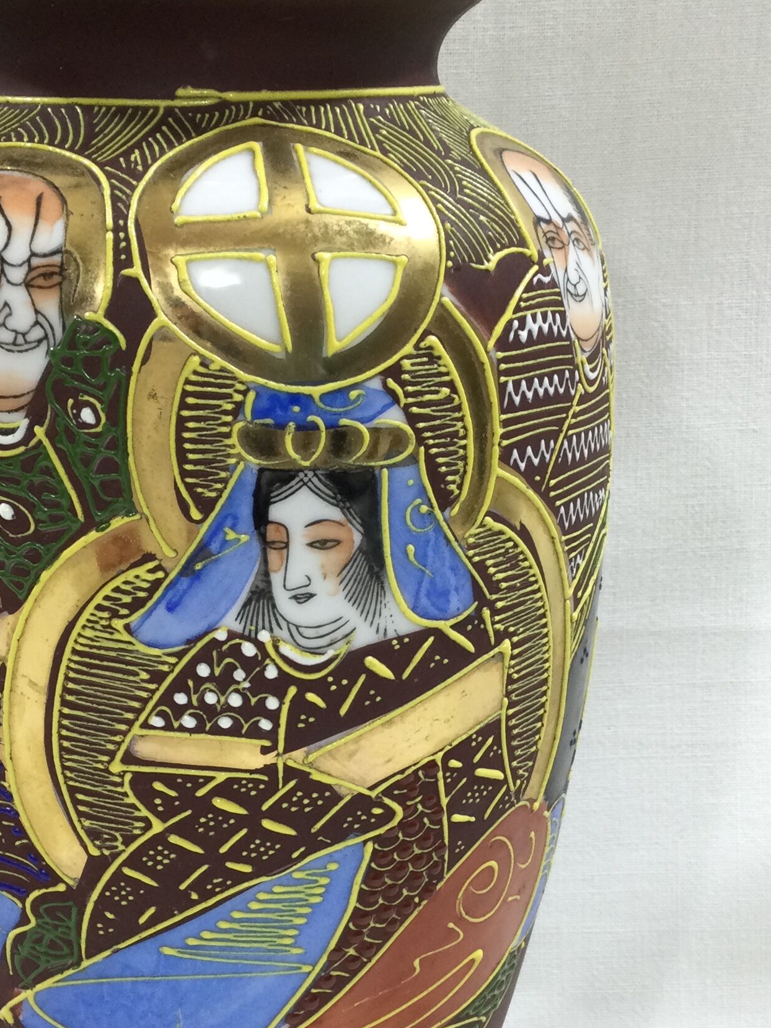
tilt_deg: -16.1
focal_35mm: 61
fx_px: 1812
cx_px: 384
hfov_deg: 24.0
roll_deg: +0.4
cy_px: 705
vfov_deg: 31.4
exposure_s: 1/33
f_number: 2.4
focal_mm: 3.3
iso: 25
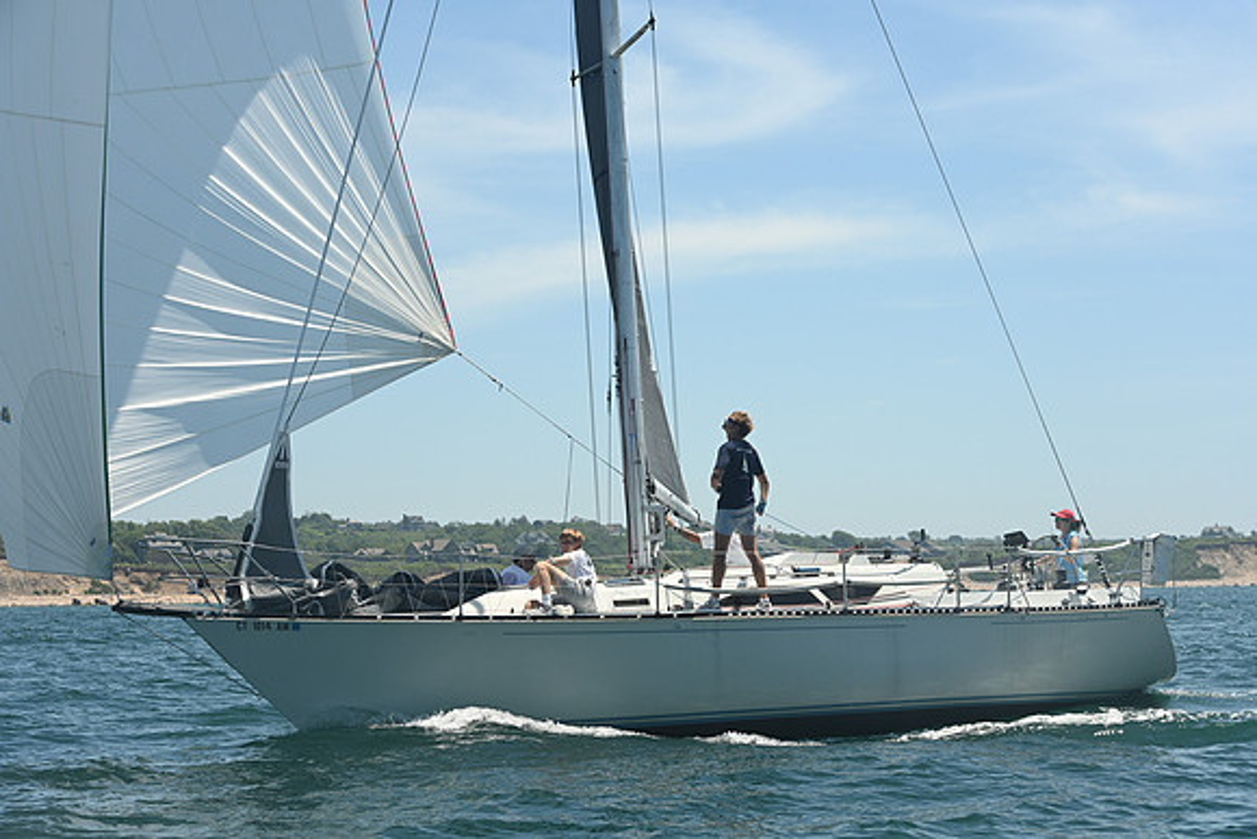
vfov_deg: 19.5
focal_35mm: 70
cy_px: 420
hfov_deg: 28.8
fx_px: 2445
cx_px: 628
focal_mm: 70
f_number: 8
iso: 320
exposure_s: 1/1000
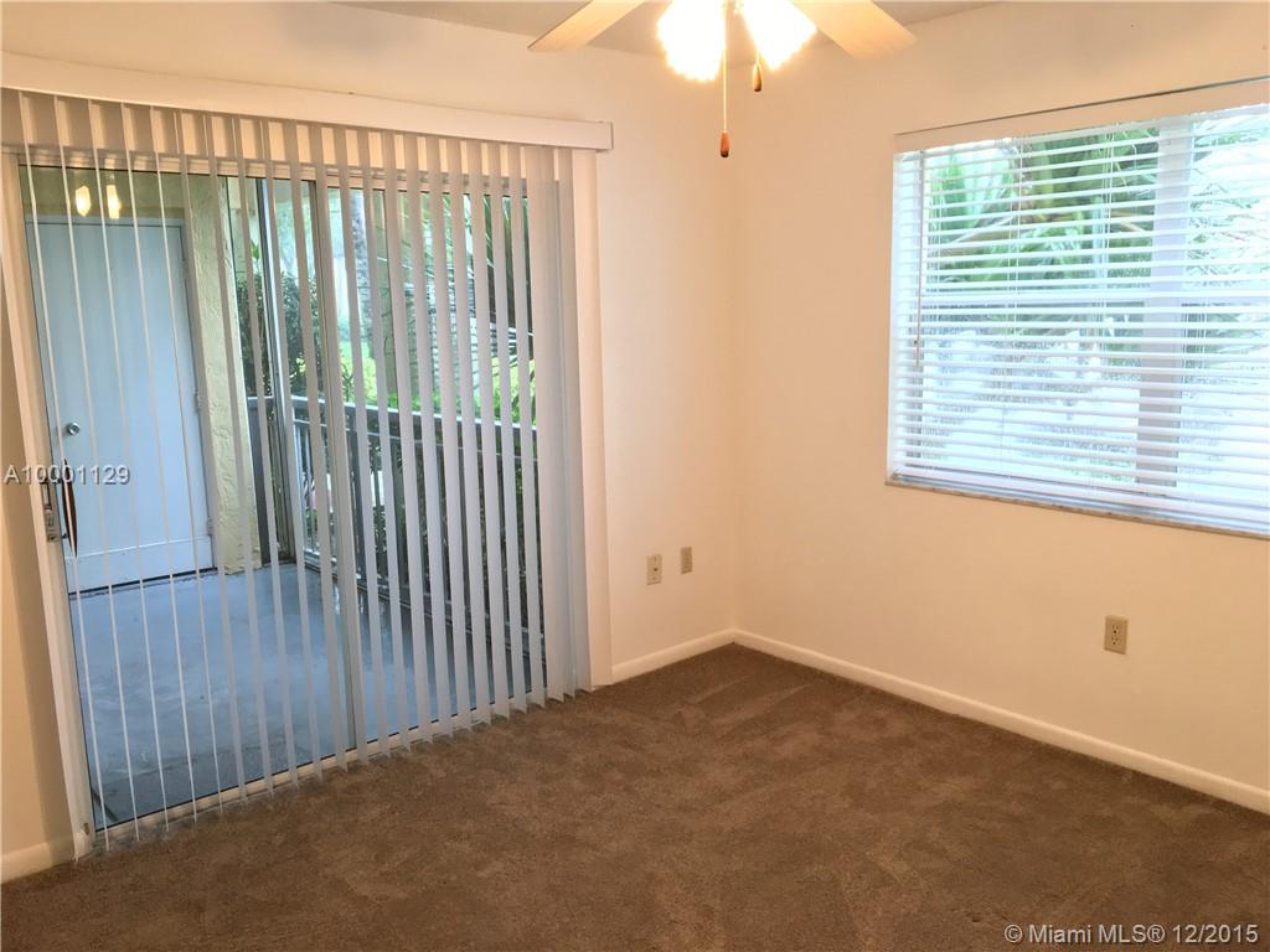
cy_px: 476
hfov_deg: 61.7
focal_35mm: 29
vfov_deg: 48.2
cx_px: 635
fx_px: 1064
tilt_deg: -9.5
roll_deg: +0.7
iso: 160
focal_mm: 4.15
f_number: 2.2
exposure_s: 1/30
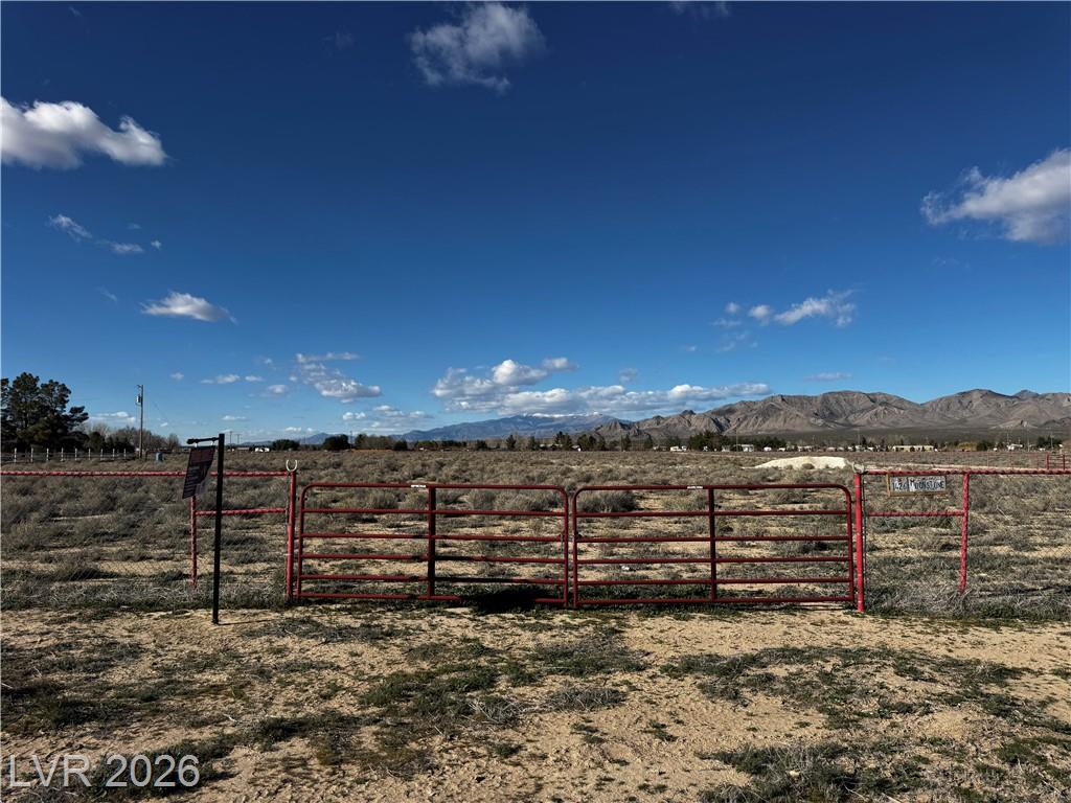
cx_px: 536
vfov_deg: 56.8
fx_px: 743
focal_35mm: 24
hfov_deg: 71.6
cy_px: 402
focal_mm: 6.76
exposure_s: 1/7092
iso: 80
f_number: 1.78
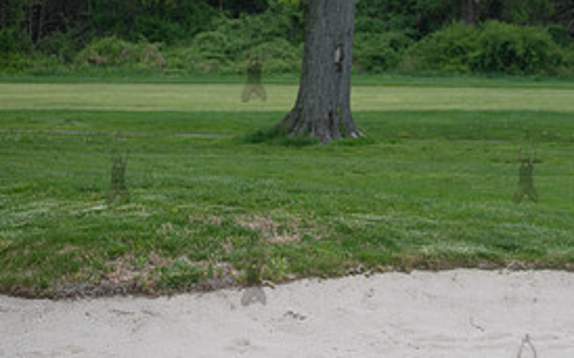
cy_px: 74
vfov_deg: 6.0
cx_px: 665
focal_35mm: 219
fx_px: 3424
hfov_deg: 9.5
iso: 100
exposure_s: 1/500
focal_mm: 80
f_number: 3.5
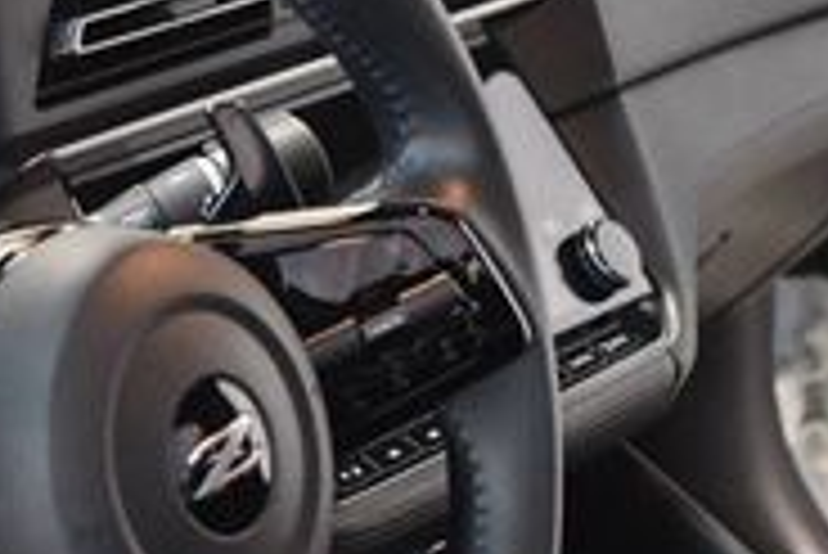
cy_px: 423
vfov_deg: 7.8
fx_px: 4074
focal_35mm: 177
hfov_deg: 11.5
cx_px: 122
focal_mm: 34
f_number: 4.2
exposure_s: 1/60
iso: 4500
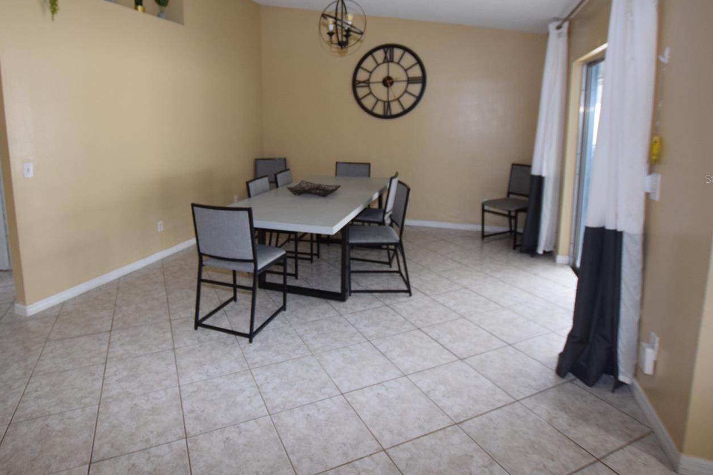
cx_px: 304
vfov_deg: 63.7
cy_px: 179
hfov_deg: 86.3
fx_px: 376
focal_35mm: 19
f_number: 4.5
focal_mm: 10
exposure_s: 1/80
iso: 800
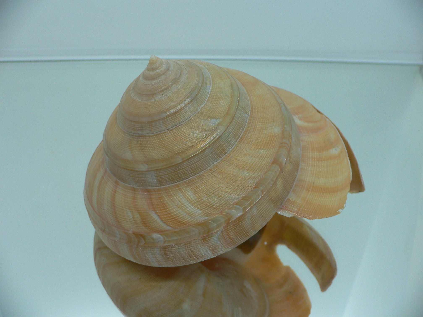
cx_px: 212
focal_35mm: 35
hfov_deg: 52.6
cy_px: 158
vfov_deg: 40.7
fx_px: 428
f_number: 2.8
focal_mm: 4.6
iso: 100
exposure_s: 1/60
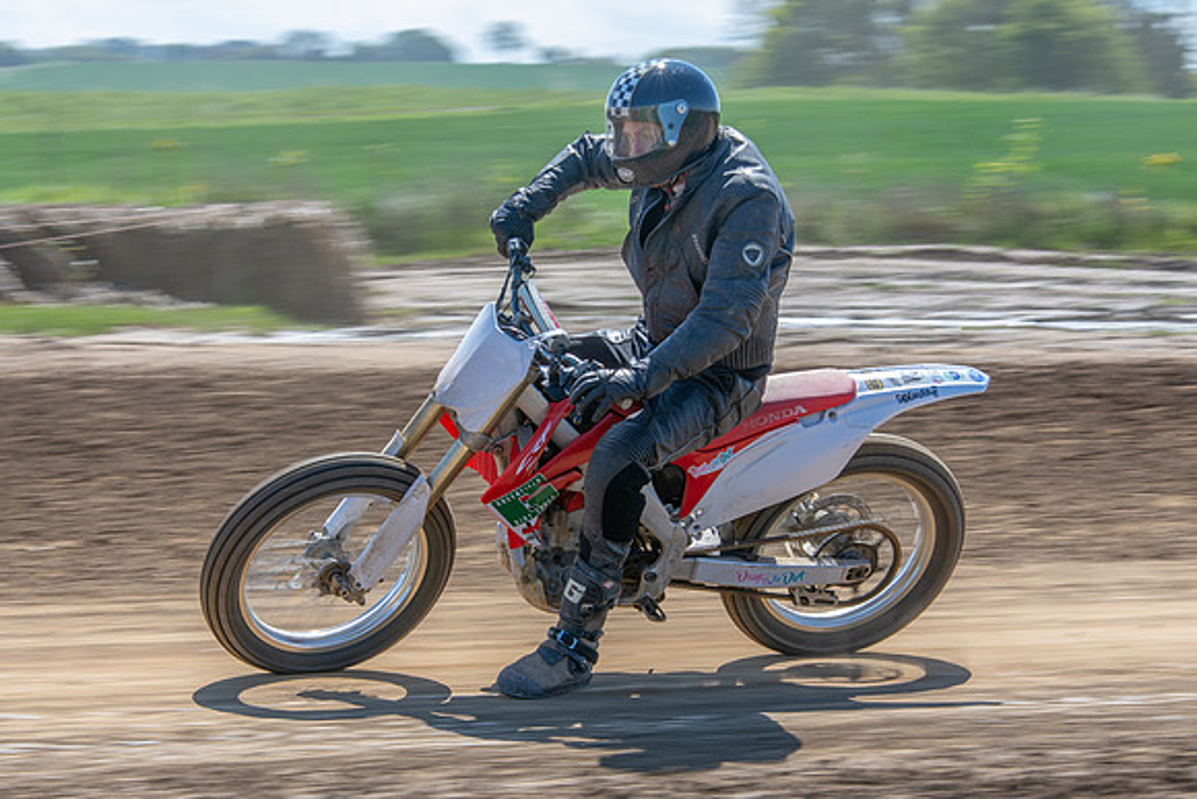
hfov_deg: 12.2
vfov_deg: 8.1
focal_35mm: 169
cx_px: 532
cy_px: 406
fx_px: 5606
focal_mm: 100
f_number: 8
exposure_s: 1/160
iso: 200
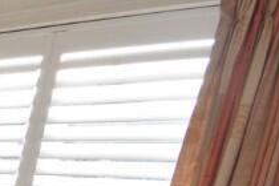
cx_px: -373
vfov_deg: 15.4
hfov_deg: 15.6
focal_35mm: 73
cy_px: 357
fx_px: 566
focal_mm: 10
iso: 400
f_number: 8
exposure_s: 1/50
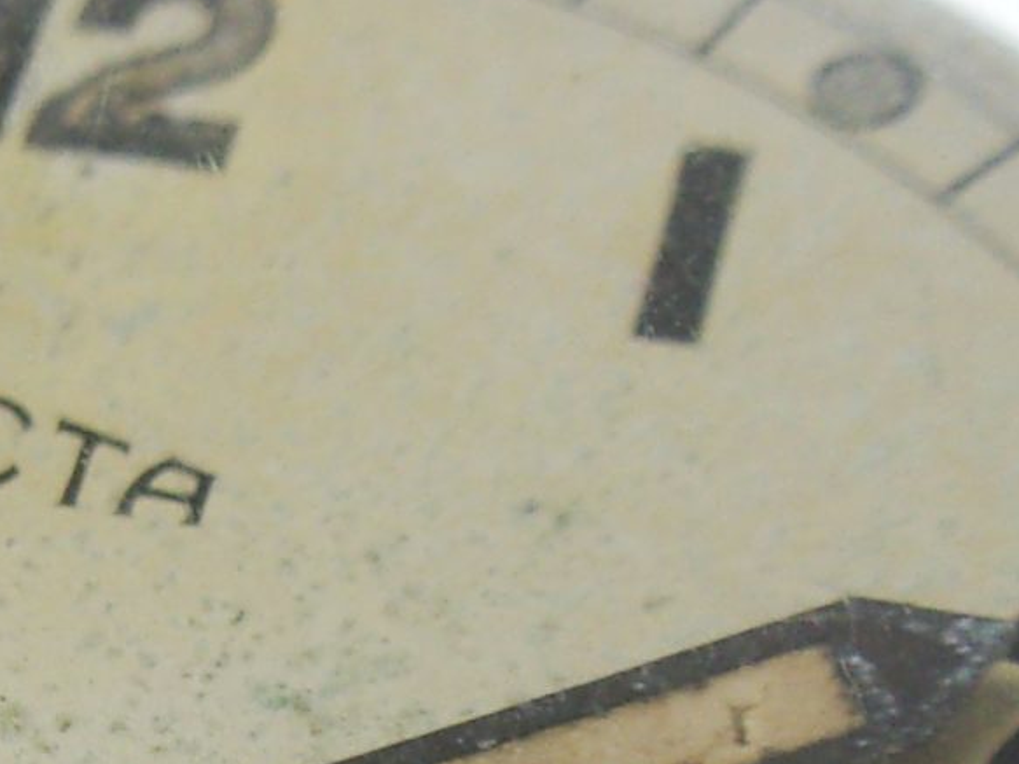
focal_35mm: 123
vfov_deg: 11.7
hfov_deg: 15.8
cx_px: 42
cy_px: 977
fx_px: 3620
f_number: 3.9
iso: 80
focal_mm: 5.1
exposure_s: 1/50
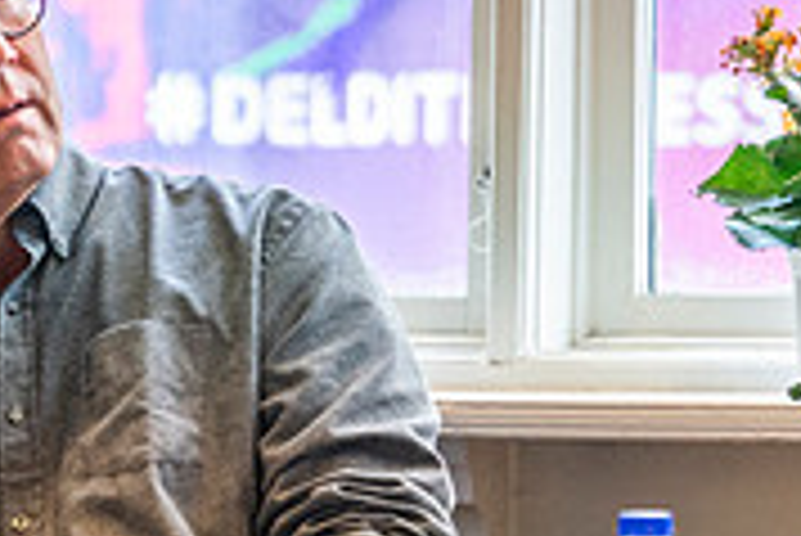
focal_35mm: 317
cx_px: 511
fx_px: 7059
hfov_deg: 6.5
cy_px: -30
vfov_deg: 4.3
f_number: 2.8
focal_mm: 70
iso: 1000
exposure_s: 1/250
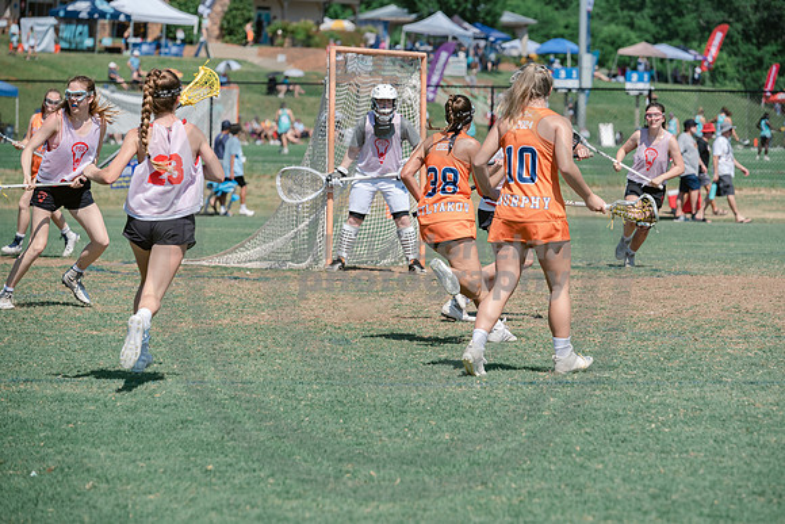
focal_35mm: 185
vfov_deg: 7.4
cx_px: 392
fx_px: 4035
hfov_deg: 11.1
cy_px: 262
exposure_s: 1/2000
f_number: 5.6
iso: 400
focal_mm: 185
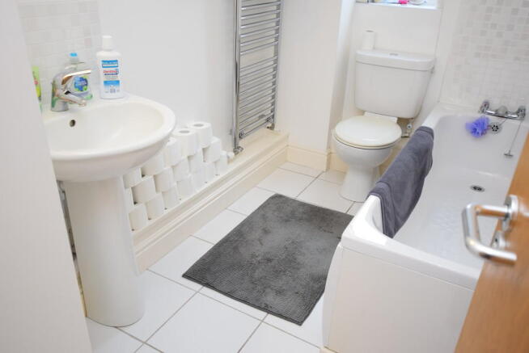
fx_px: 441
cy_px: 176
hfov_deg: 61.9
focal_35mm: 30
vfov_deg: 43.7
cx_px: 264
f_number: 3.5
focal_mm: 20
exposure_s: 1/60
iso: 800
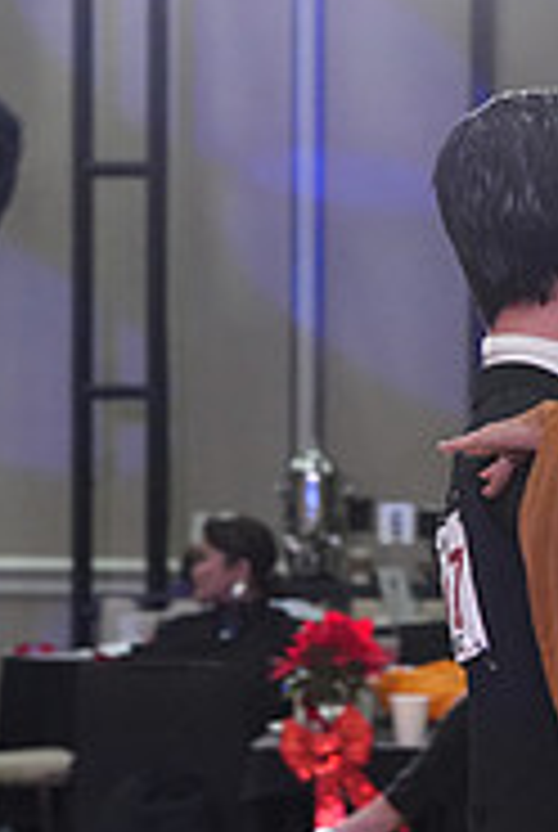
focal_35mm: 288
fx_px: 6671
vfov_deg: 7.1
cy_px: 1138
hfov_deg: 4.8
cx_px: 821
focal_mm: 92
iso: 4000
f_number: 7.1
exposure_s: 1/200
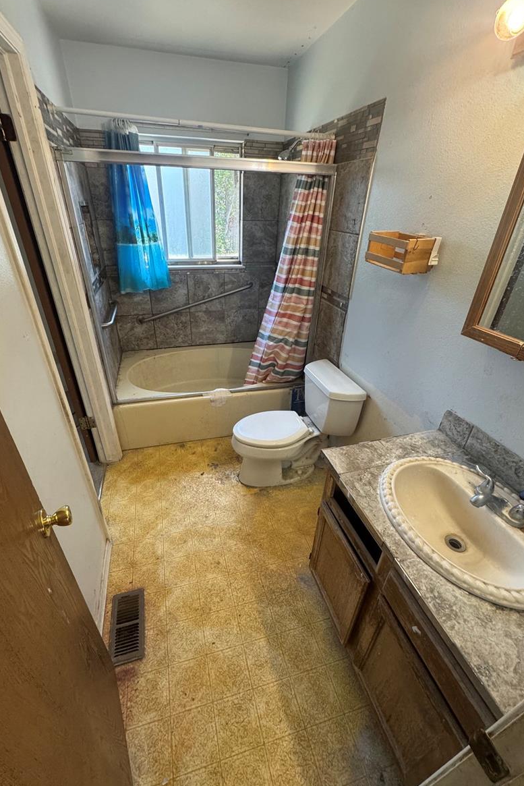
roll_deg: -1.8
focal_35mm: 15
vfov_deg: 100.4
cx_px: 248
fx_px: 327
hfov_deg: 77.3
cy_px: 395
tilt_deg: -30.9
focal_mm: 2.22
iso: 320
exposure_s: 1/120
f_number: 2.2
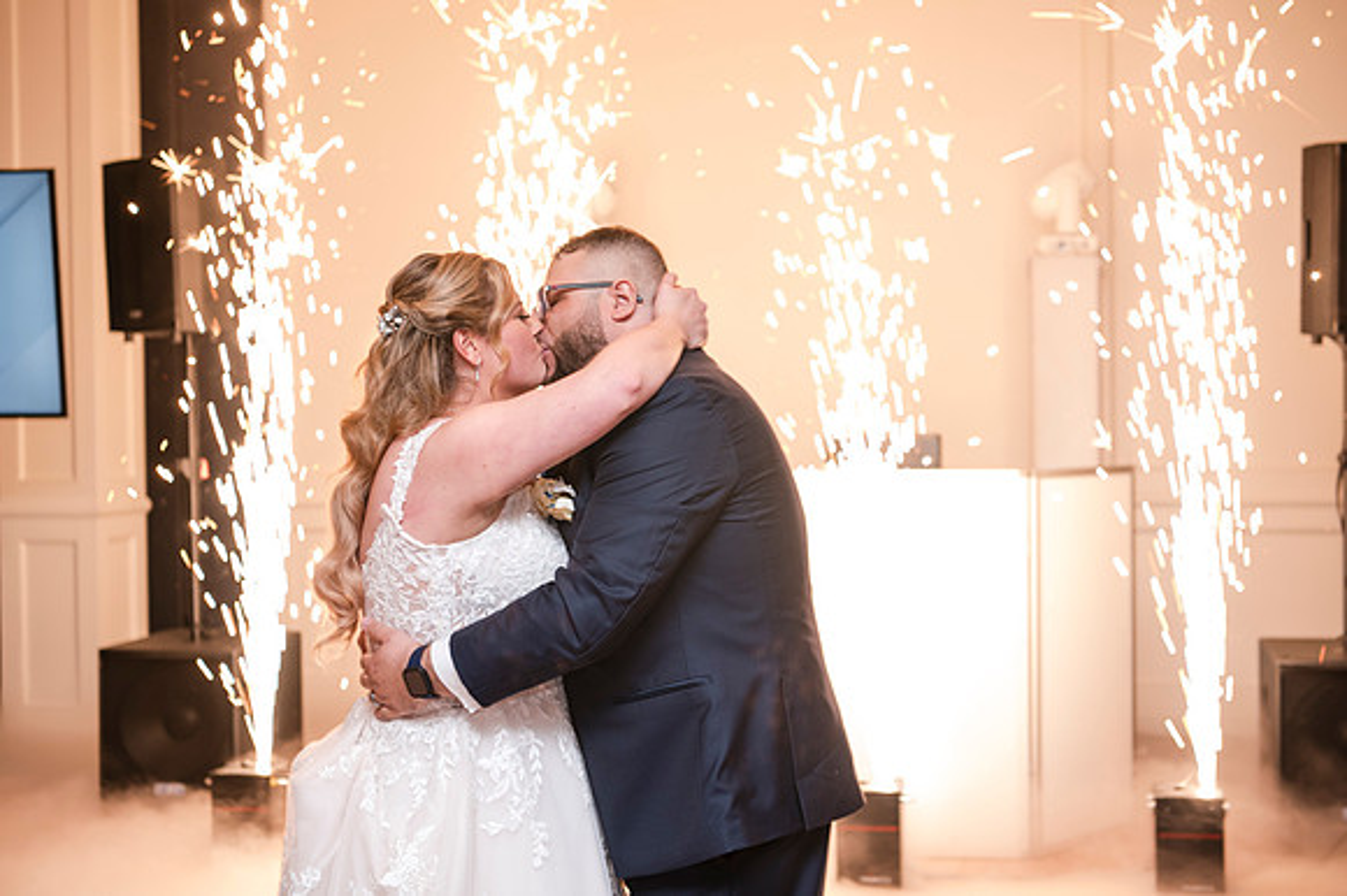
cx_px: 674
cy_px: 448
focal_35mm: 54
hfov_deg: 36.7
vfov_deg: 24.9
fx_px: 2028
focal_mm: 52
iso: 800
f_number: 3.5
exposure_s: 1/100
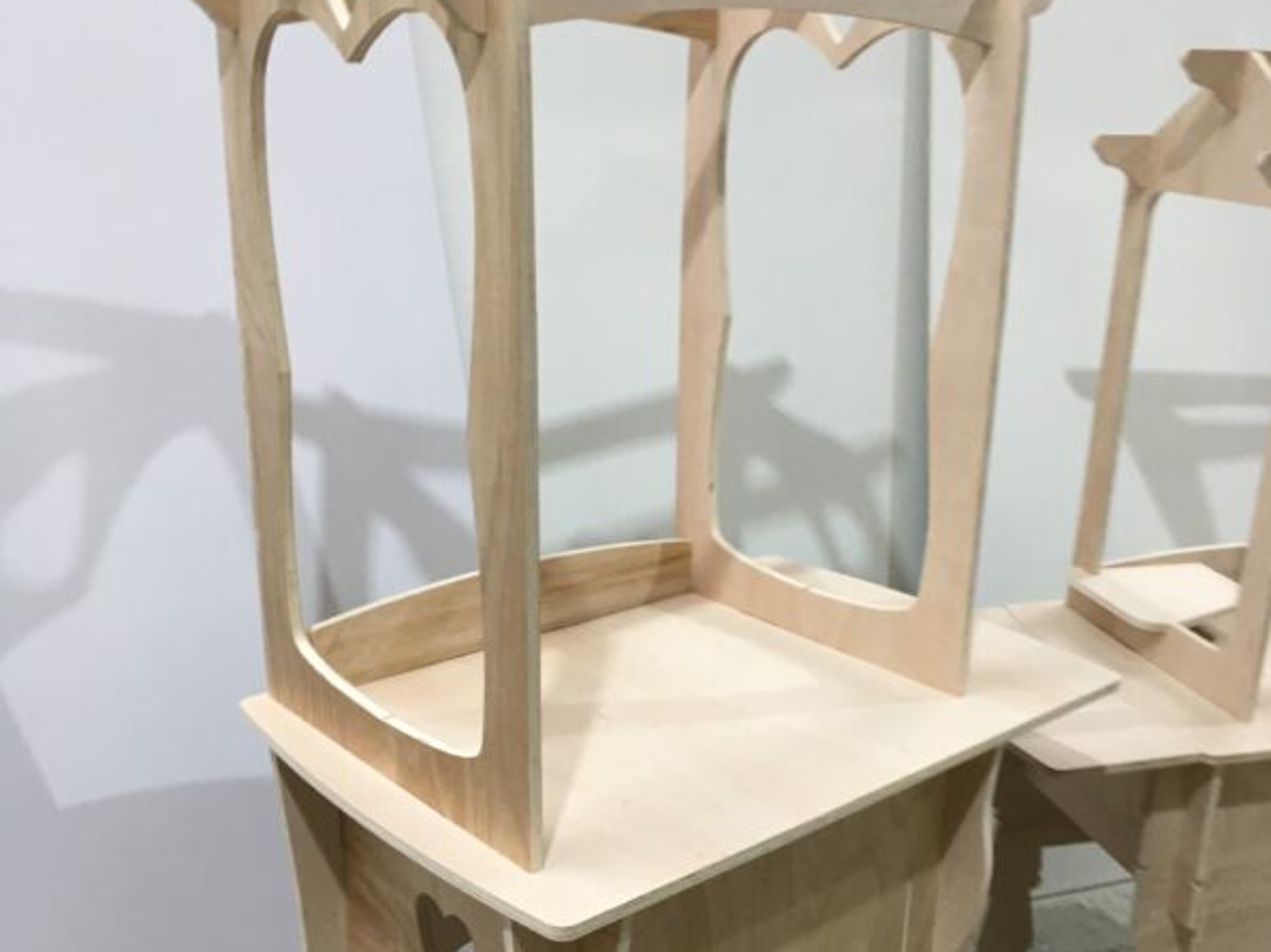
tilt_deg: -21.8
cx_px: 639
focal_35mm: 39
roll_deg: -1.4
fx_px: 1432
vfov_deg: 36.5
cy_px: 619
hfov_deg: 47.9
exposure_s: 1/33
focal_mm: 4.15
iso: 50
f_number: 2.2
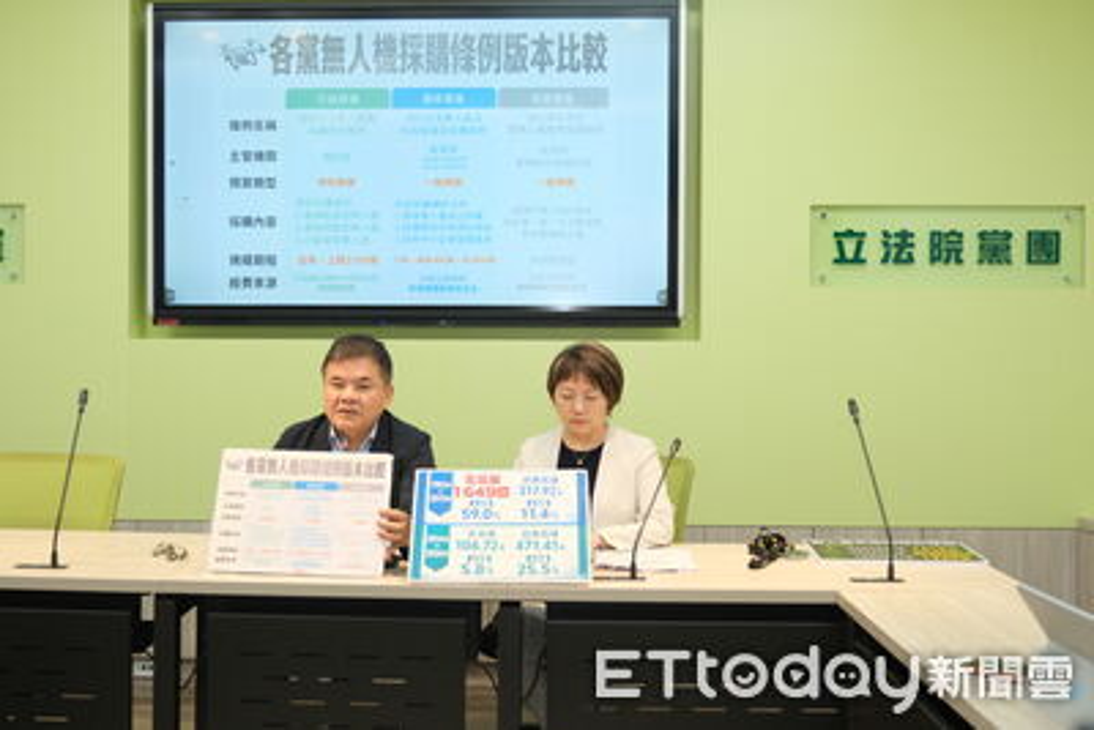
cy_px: 365
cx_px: 547
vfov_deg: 36.0
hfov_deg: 51.9
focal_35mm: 37
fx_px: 1125
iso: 800
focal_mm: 24.9
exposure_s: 1/200
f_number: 2.8
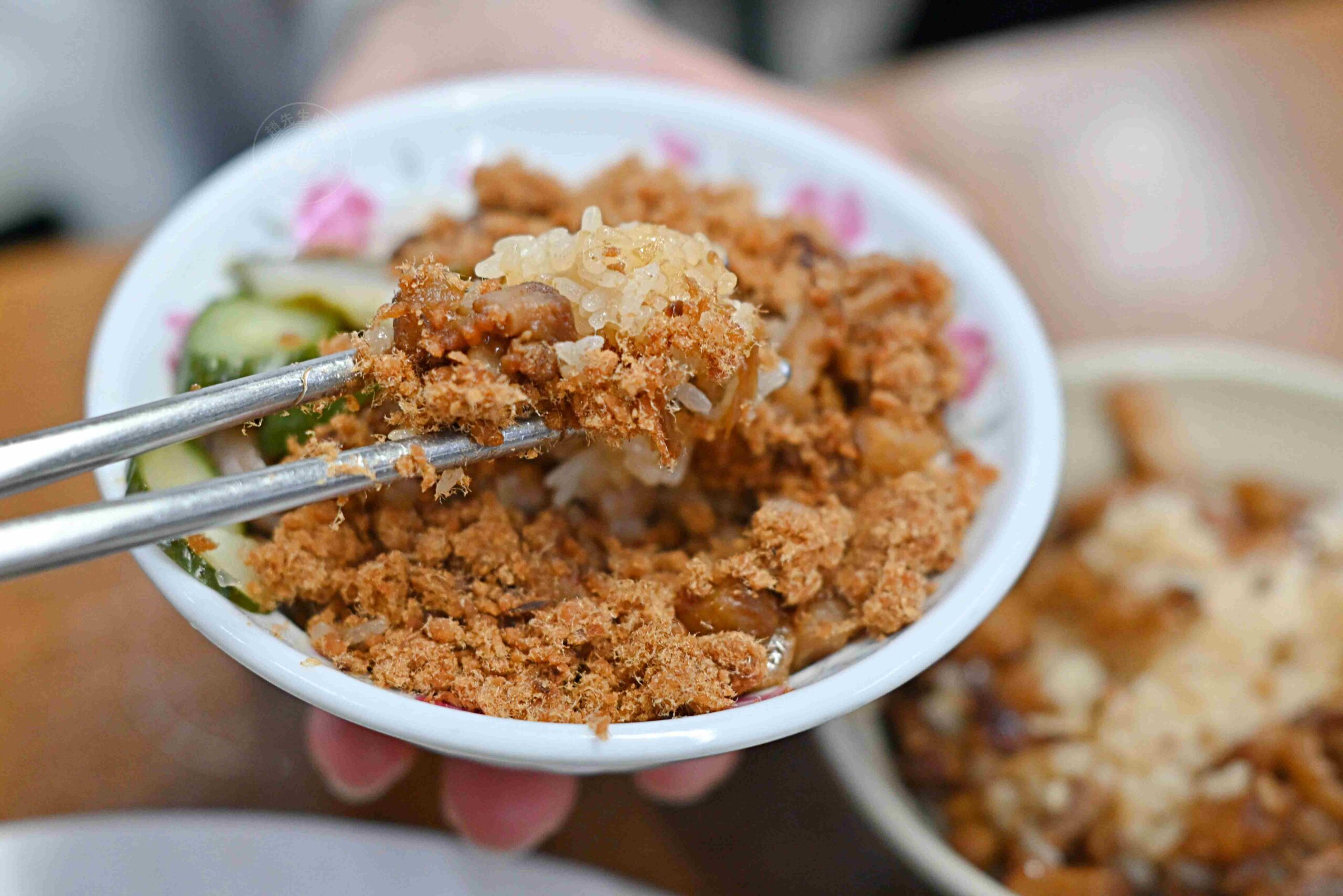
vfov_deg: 18.2
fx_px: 2798
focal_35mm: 75
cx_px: 672
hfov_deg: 27.0
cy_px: 448
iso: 1100
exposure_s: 1/200
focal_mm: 50
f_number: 2.5
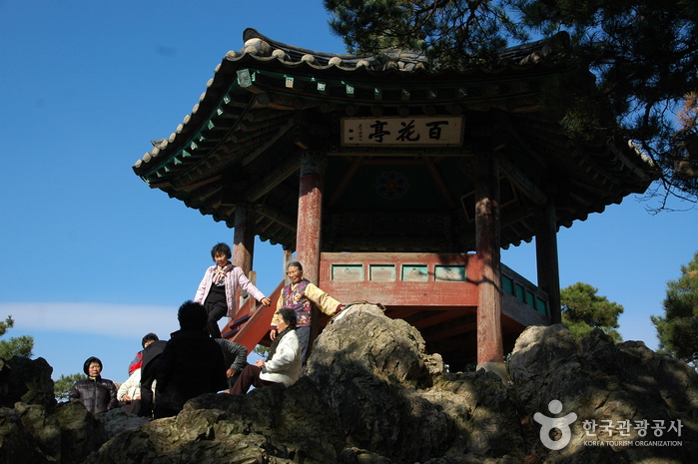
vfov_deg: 29.8
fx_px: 872
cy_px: 232
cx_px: 349
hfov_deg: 43.6
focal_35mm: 45
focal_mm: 30
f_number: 5.6
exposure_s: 1/800
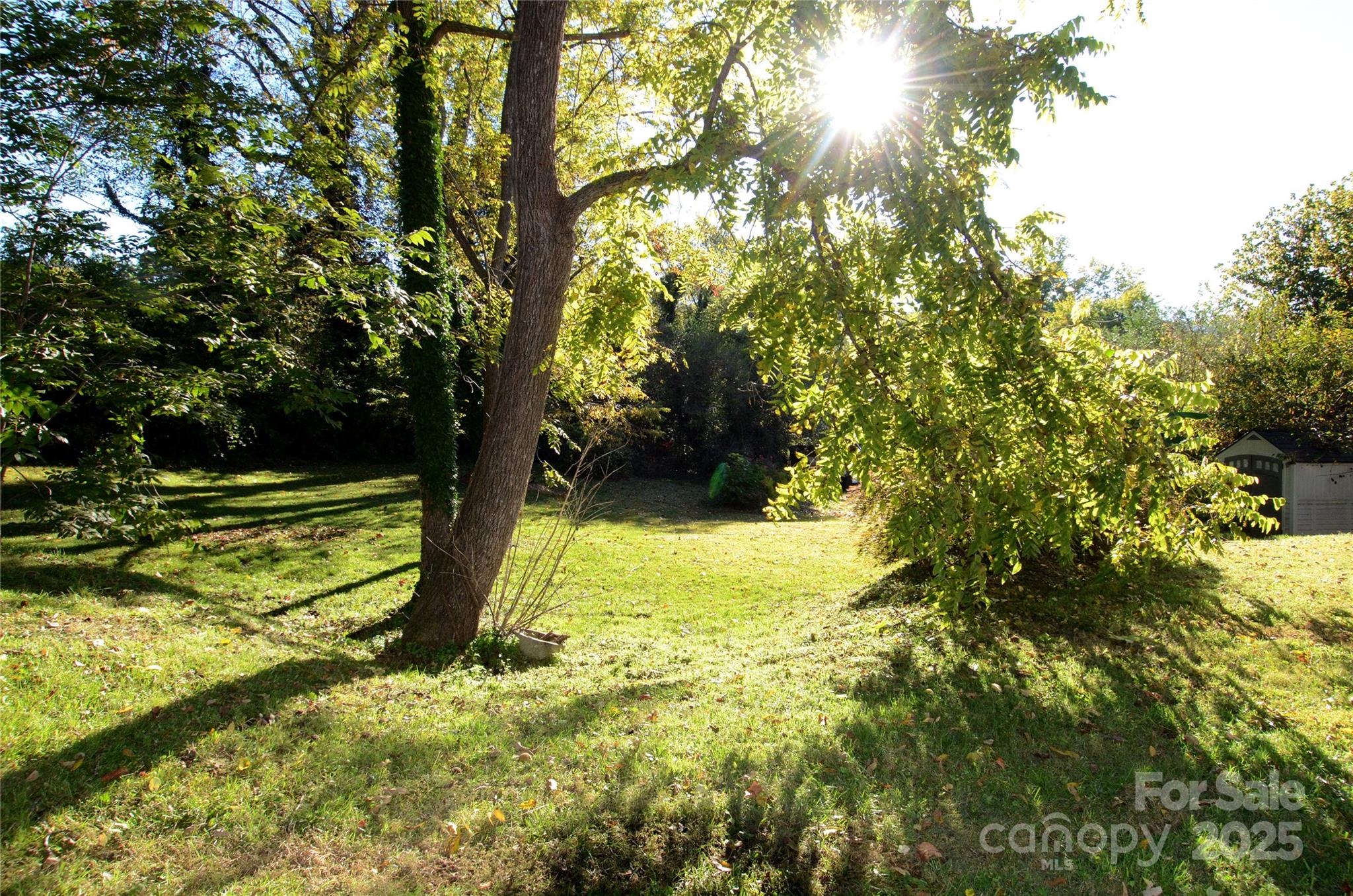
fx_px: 675
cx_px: 676
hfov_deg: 90.1
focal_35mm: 18
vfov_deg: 67.1
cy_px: 448
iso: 1000
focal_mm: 12
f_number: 13
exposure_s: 1/250
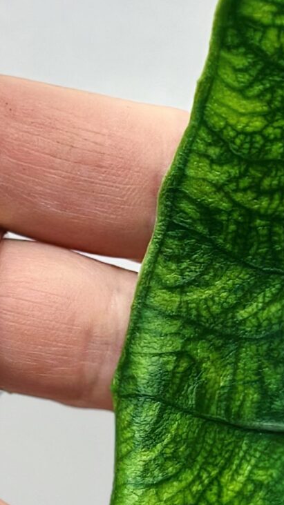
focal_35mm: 183
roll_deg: +9.7
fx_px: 2453
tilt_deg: -30.2
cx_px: 365
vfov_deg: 11.7
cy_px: 385
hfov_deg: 6.6
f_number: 1.78
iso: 125
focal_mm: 6.86
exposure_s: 1/50
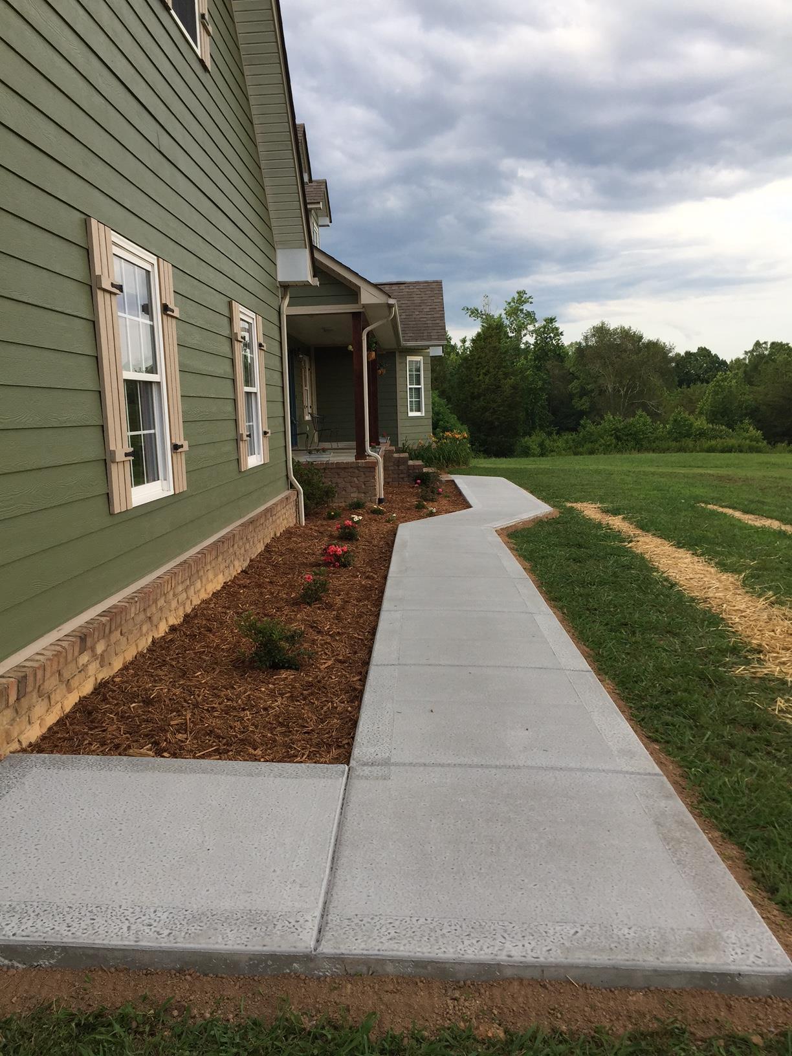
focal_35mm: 29
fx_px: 885
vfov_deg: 61.7
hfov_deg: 48.2
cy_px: 528
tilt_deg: -8.3
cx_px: 396
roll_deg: +1.8
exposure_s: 1/366
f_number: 2.2
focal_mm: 4.15
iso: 32
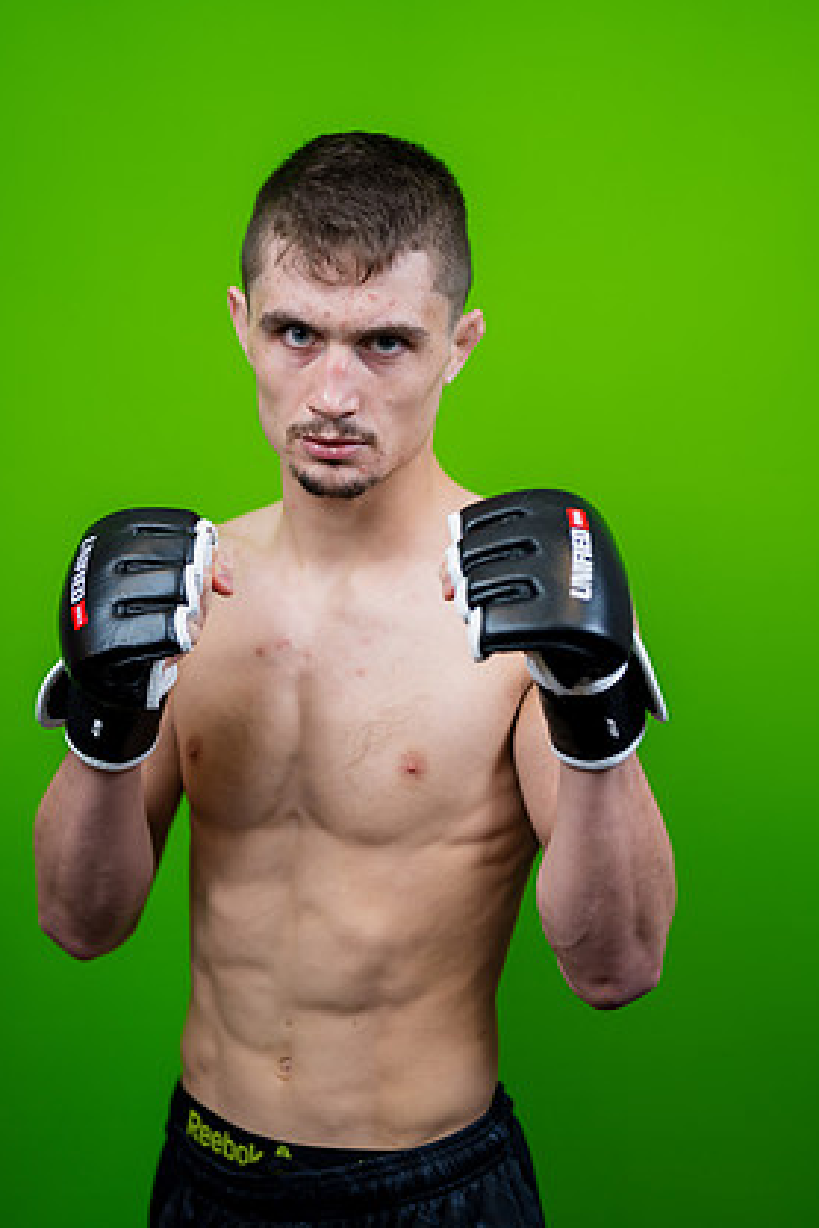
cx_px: 410
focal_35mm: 54
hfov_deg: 25.1
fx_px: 1843
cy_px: 660
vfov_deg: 36.9
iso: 100
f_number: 2
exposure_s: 1/160
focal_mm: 50
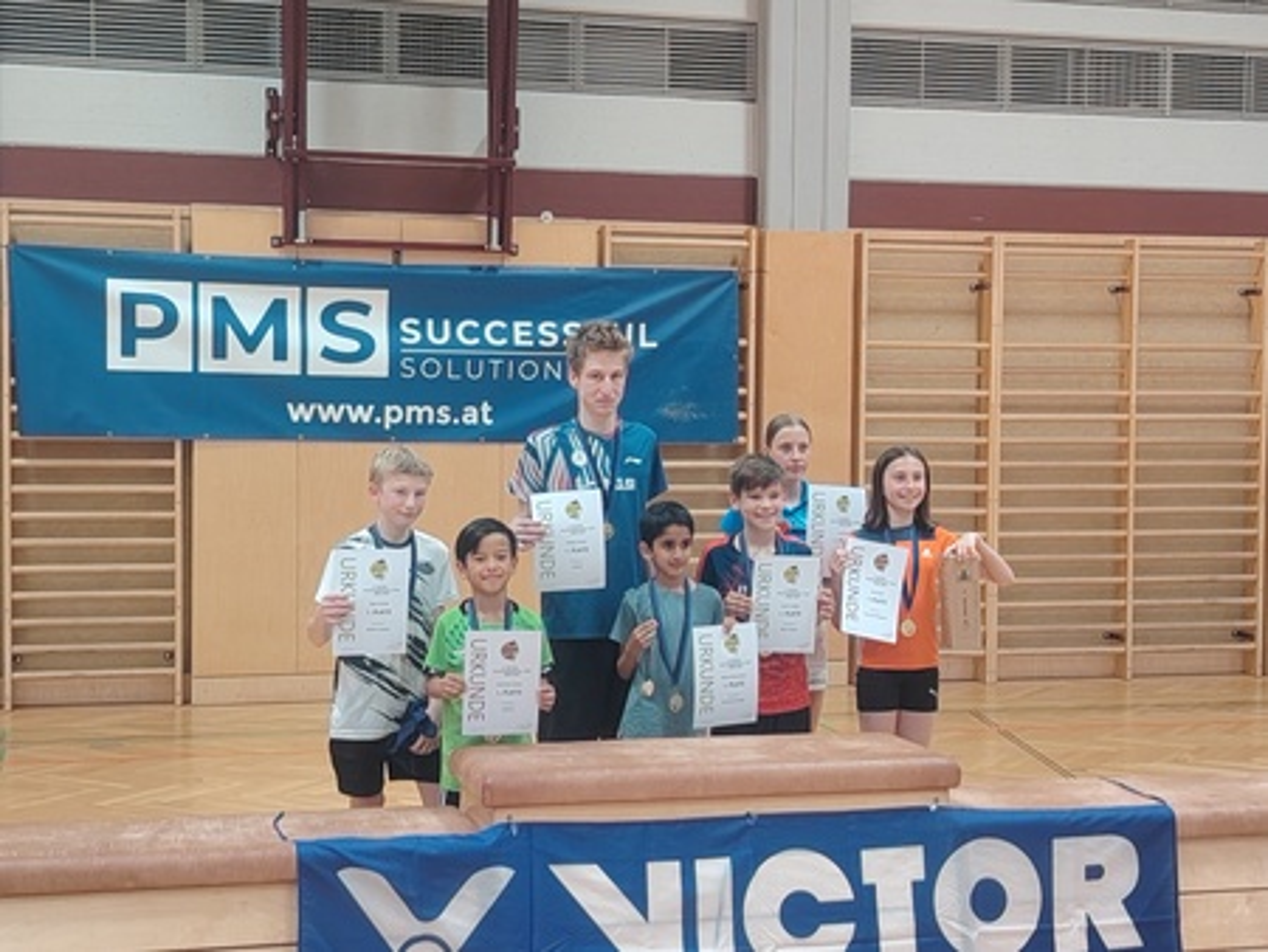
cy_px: 476
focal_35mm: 55
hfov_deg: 34.9
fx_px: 2016
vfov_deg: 26.6
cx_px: 634
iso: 347
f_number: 1.75
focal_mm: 5.25
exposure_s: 1/50
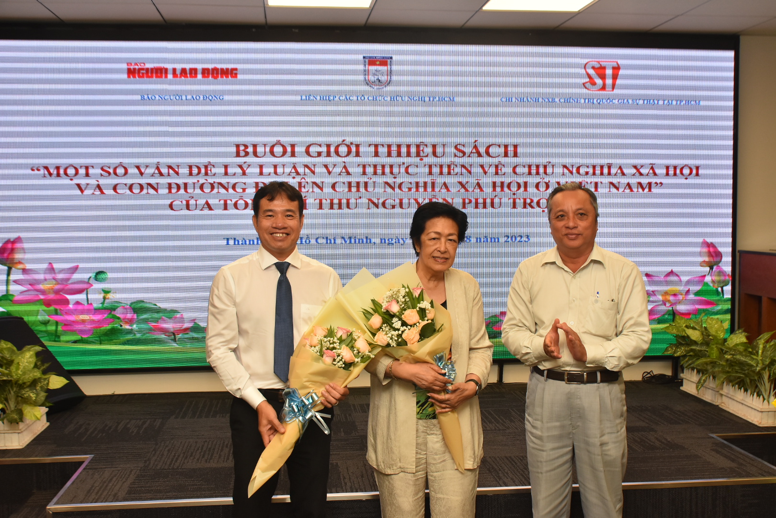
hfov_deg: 46.4
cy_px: 259
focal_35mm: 42
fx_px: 905
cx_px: 388
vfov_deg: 31.9
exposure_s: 1/250
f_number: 5.6
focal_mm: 28
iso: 800
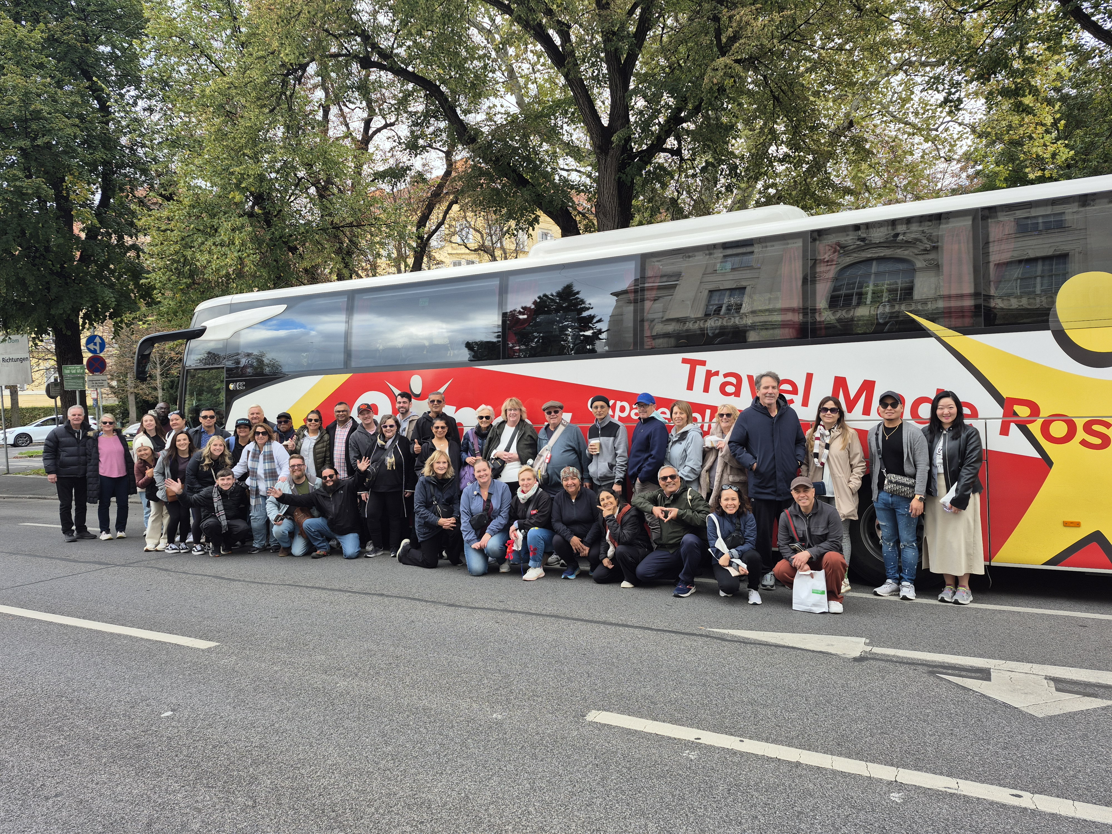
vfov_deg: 58.9
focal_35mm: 23
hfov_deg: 73.9
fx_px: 739
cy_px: 417
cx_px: 556
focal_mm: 5.4
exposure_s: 1/216
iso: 25
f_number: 1.8
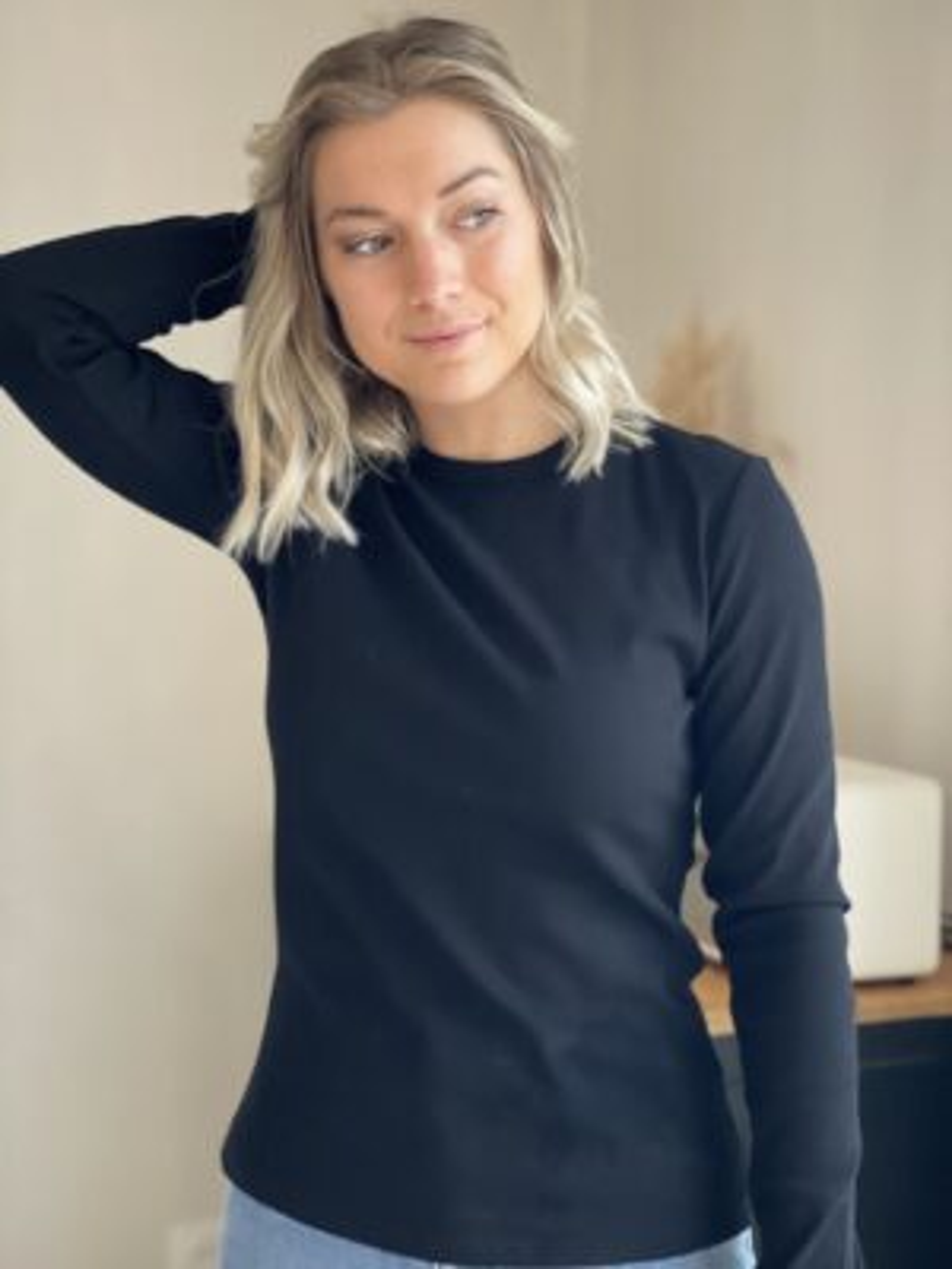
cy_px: 634
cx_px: 476
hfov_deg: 28.0
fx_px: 1907
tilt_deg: -4.0
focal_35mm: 52
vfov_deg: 36.8
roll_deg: -0.7
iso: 250
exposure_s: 1/122
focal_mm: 6
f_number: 2
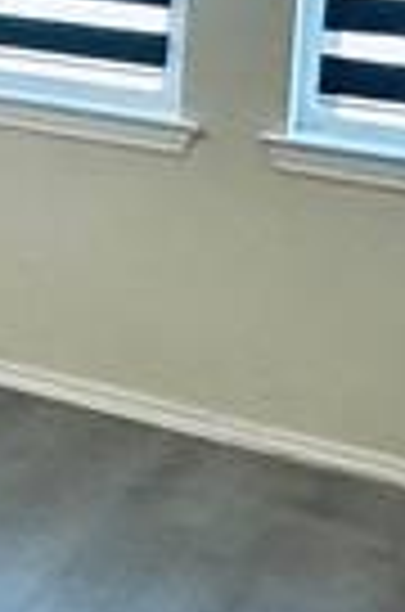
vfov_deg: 17.6
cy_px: -144
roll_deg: -1.7
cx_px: -990
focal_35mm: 110
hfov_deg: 8.8
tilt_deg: -3.5
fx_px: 1866
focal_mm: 2.22
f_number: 2.2
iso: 250
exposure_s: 1/120
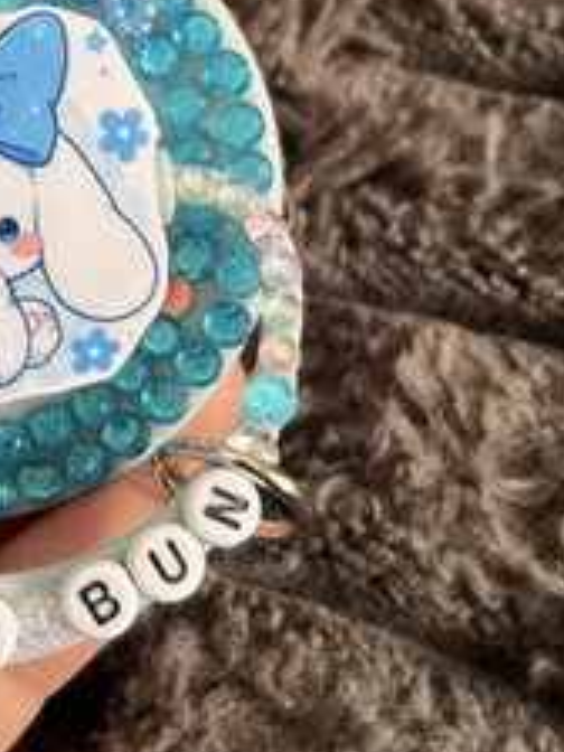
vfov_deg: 30.7
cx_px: -37
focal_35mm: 62
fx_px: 1347
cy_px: 196
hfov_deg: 22.5
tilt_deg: -56.6
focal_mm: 5.1
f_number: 1.6
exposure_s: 1/60
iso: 160
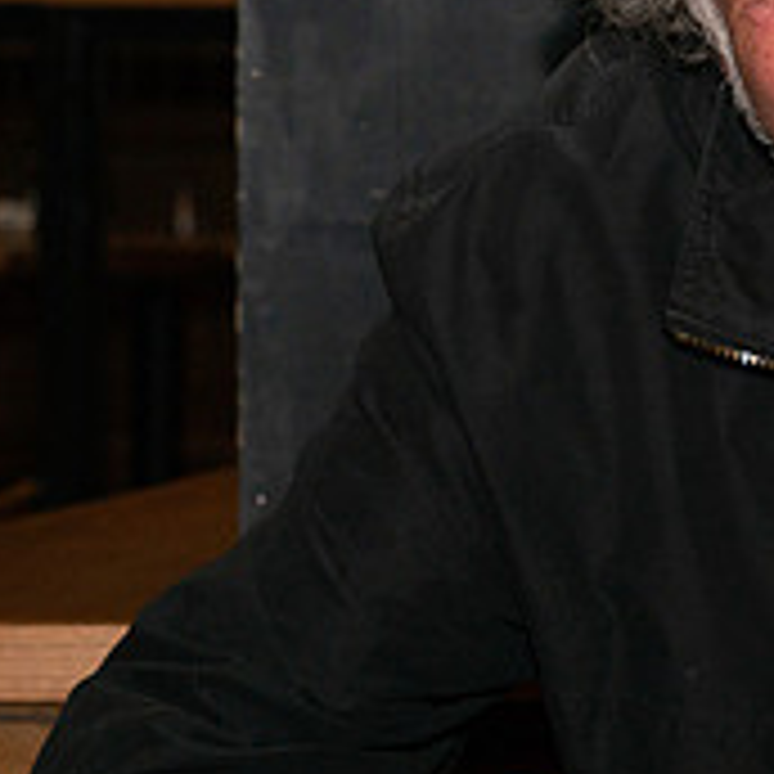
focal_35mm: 223
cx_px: 1161
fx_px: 5641
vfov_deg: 7.8
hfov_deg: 7.7
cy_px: 304
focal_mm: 78
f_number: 8
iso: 500
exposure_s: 1/100
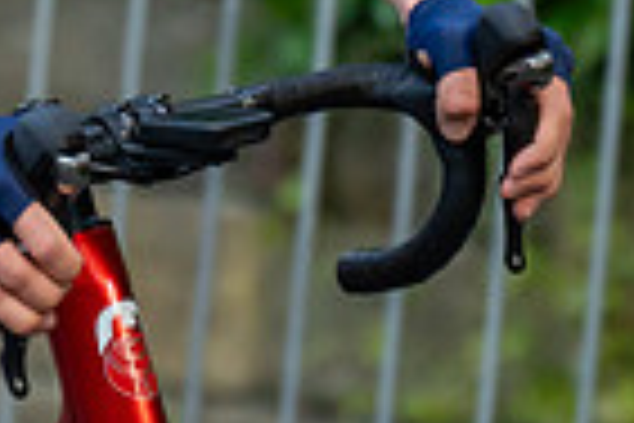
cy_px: -630
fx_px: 12908
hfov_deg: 2.8
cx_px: -56
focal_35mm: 733
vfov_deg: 1.9
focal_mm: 137
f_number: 2.8
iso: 2500
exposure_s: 1/1000
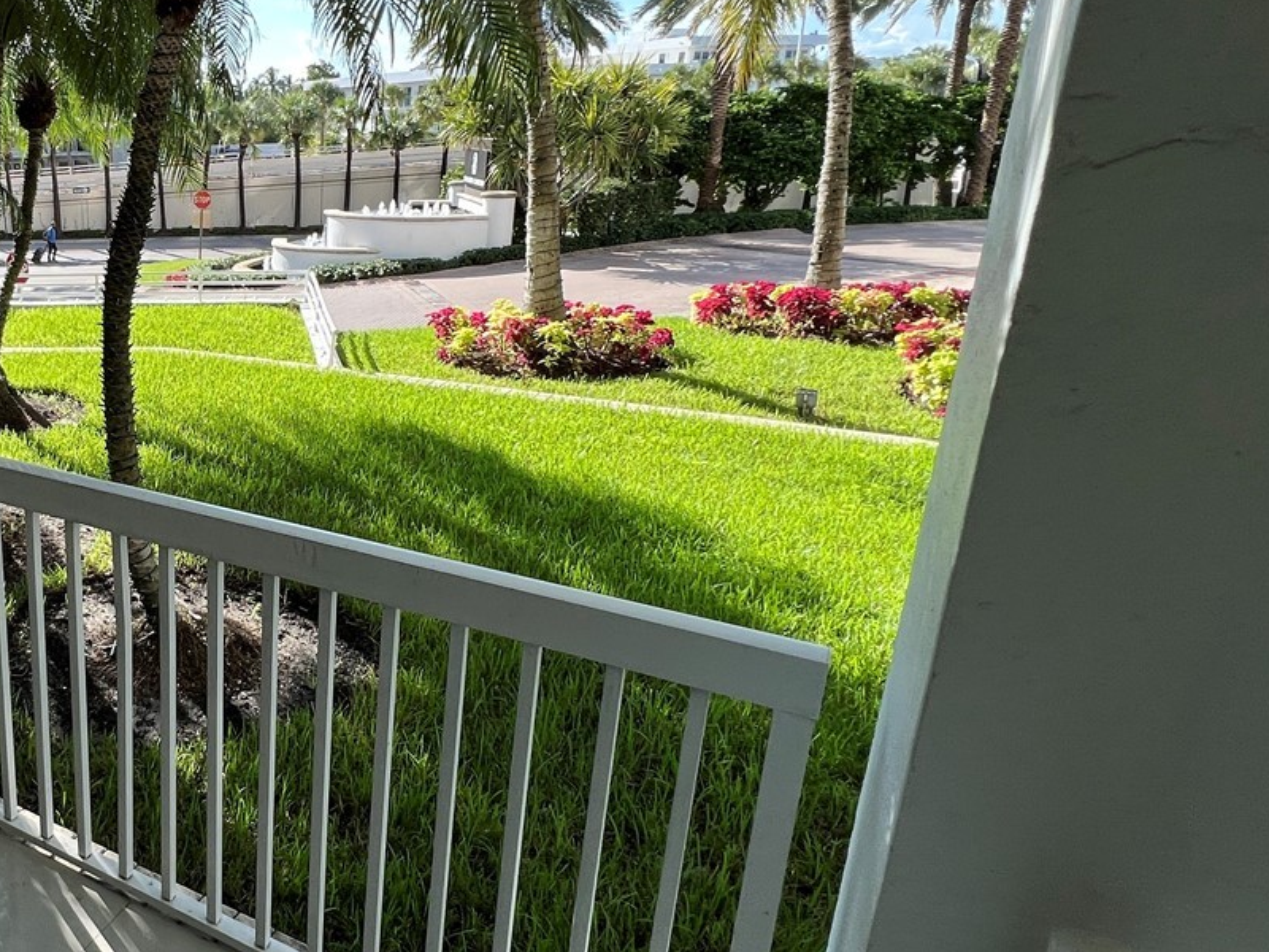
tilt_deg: -16.2
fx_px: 953
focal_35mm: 26
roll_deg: +2.7
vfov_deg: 53.0
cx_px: 121
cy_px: 433
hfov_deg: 57.5
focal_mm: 1.57
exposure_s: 1/475
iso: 32
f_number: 1.8
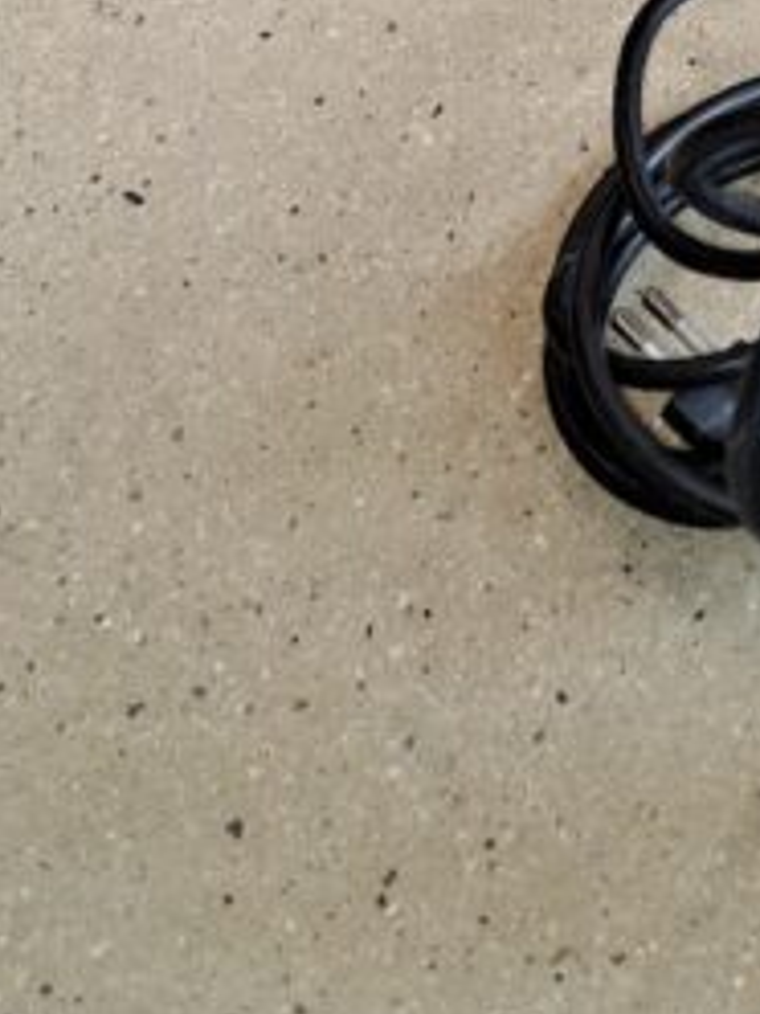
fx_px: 2898
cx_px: 1066
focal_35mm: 99
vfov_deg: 17.9
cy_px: -470
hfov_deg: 14.2
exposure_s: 1/50
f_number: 1.8
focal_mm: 5.23
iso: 50
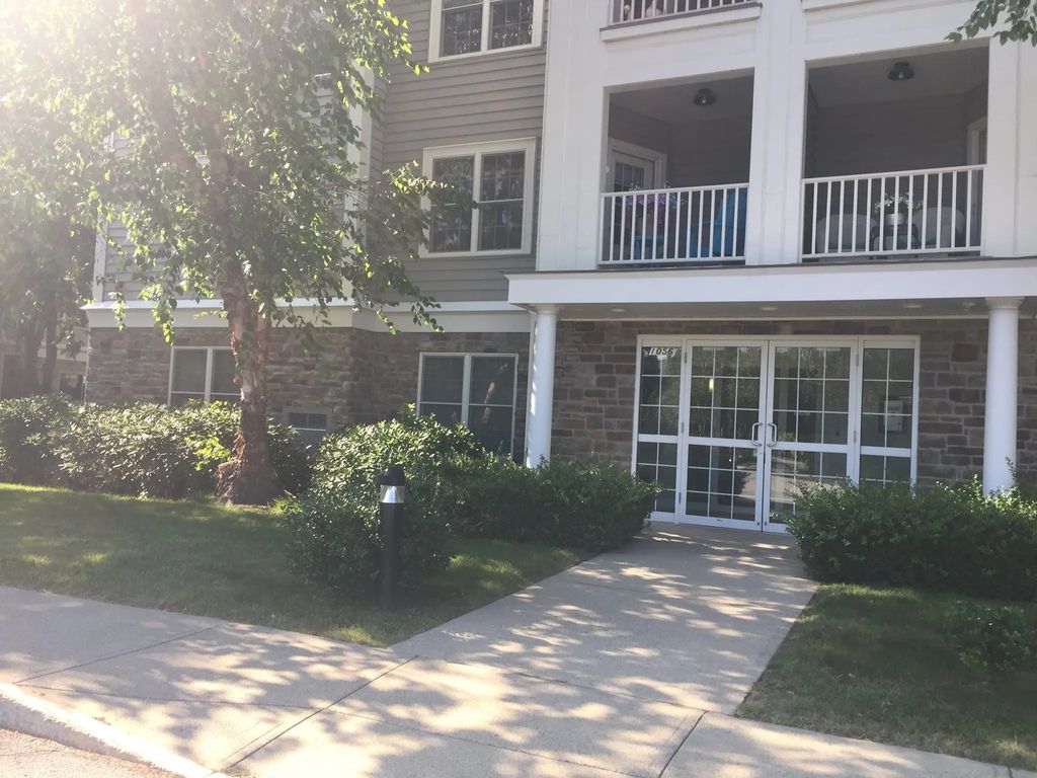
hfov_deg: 61.7
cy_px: 389
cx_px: 518
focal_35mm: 29
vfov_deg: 48.2
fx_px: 869
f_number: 2.2
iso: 32
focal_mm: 4.15
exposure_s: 1/412
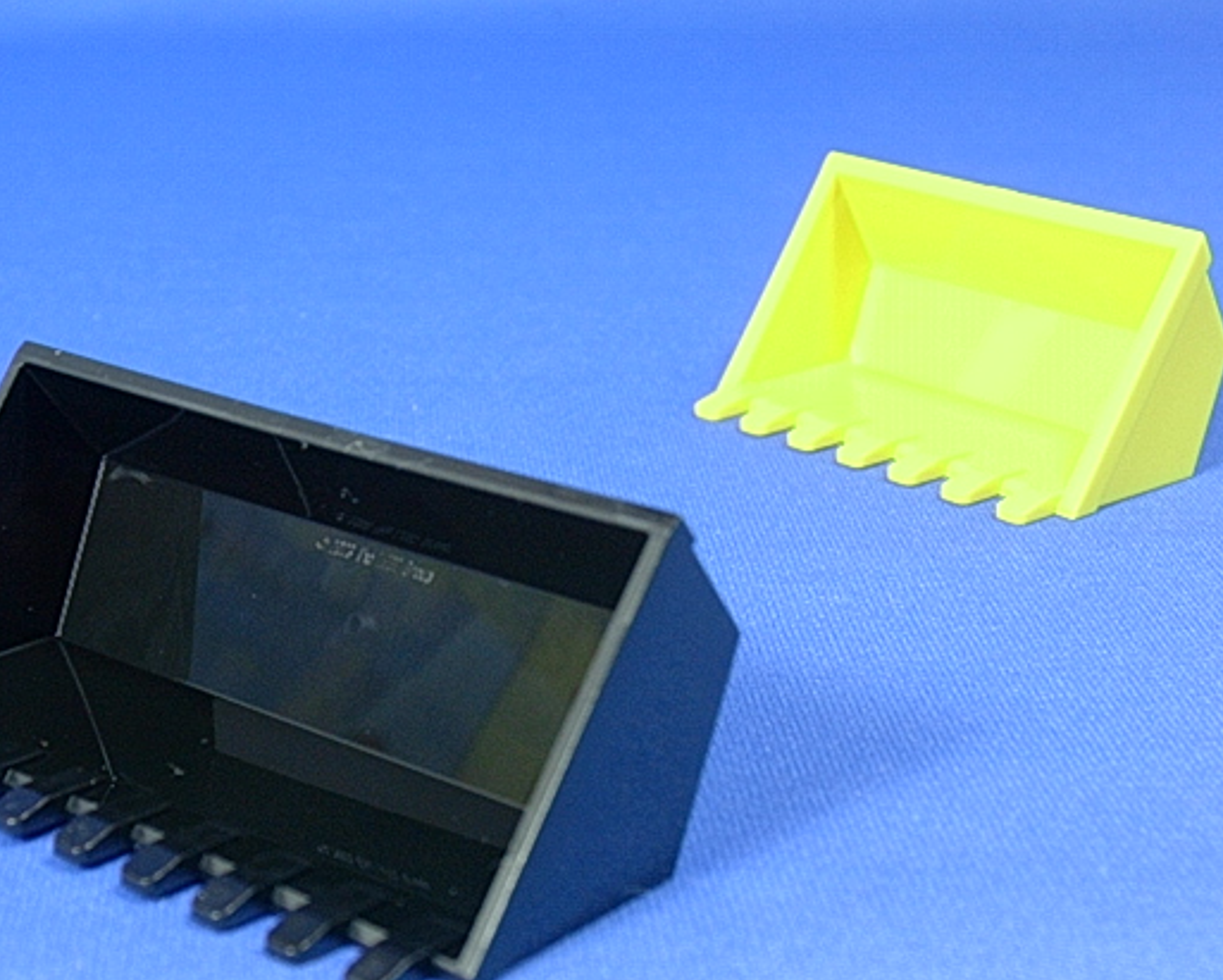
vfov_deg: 21.0
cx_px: 508
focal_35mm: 73
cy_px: 544
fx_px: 2644
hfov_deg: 26.0
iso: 70
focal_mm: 9
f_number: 3.4
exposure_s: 1/5.8
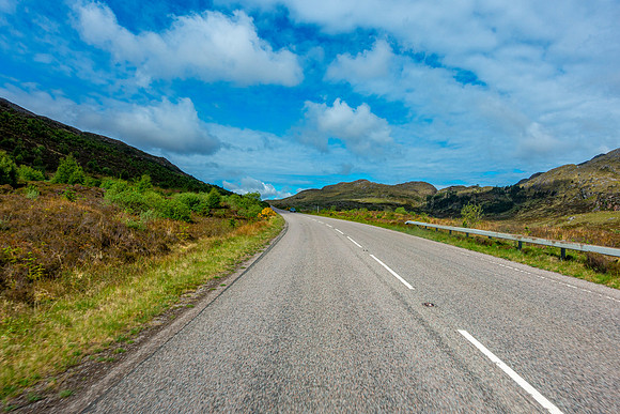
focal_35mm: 24
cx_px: 310
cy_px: 207
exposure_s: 1/400
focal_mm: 8.8
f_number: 7.1
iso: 125
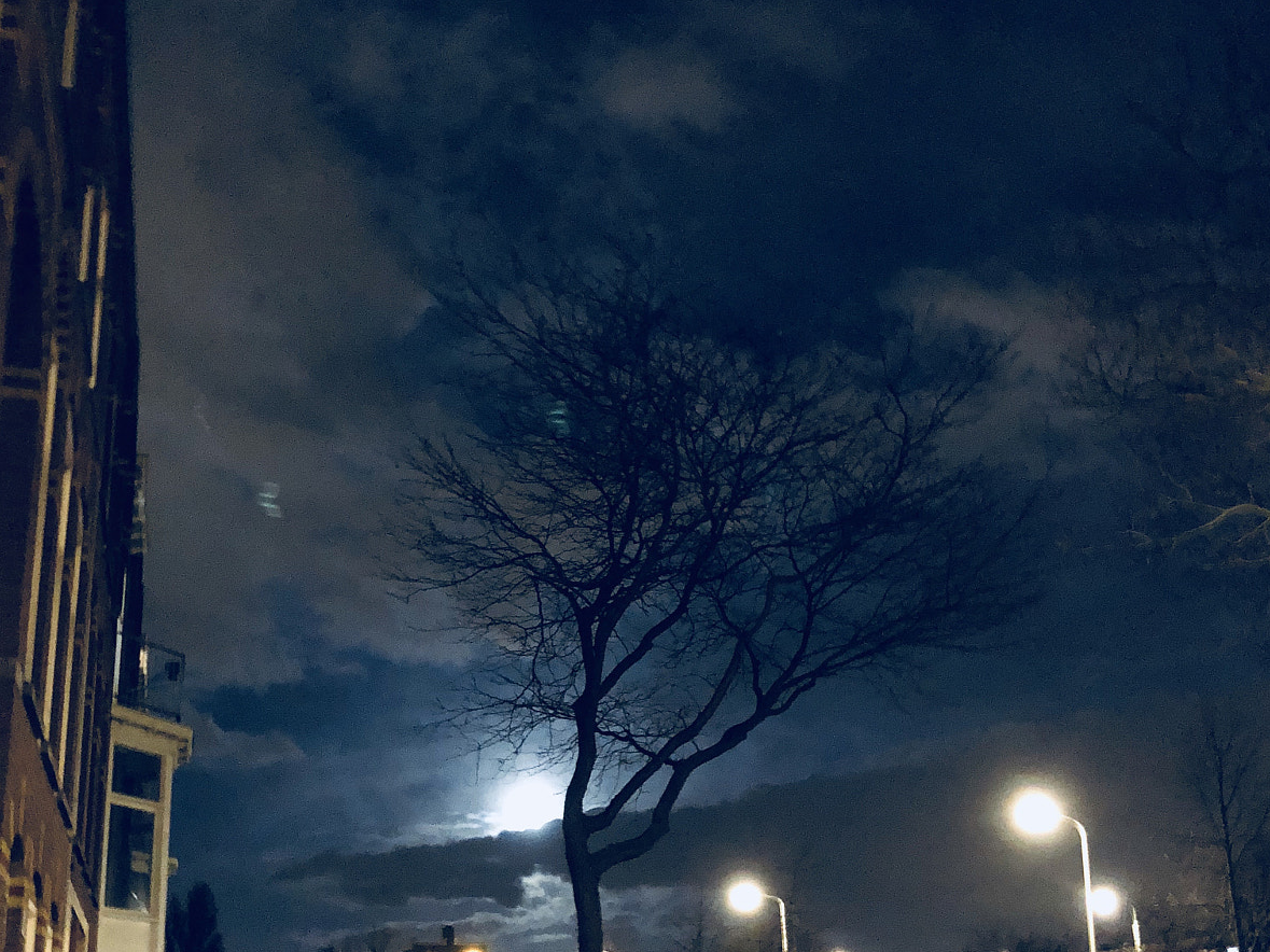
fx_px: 1394
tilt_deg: +18.0
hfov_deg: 49.0
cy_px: 652
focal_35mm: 38
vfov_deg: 37.2
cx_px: 644
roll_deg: +1.6
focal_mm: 3.99
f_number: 1.8
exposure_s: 1/4
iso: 800
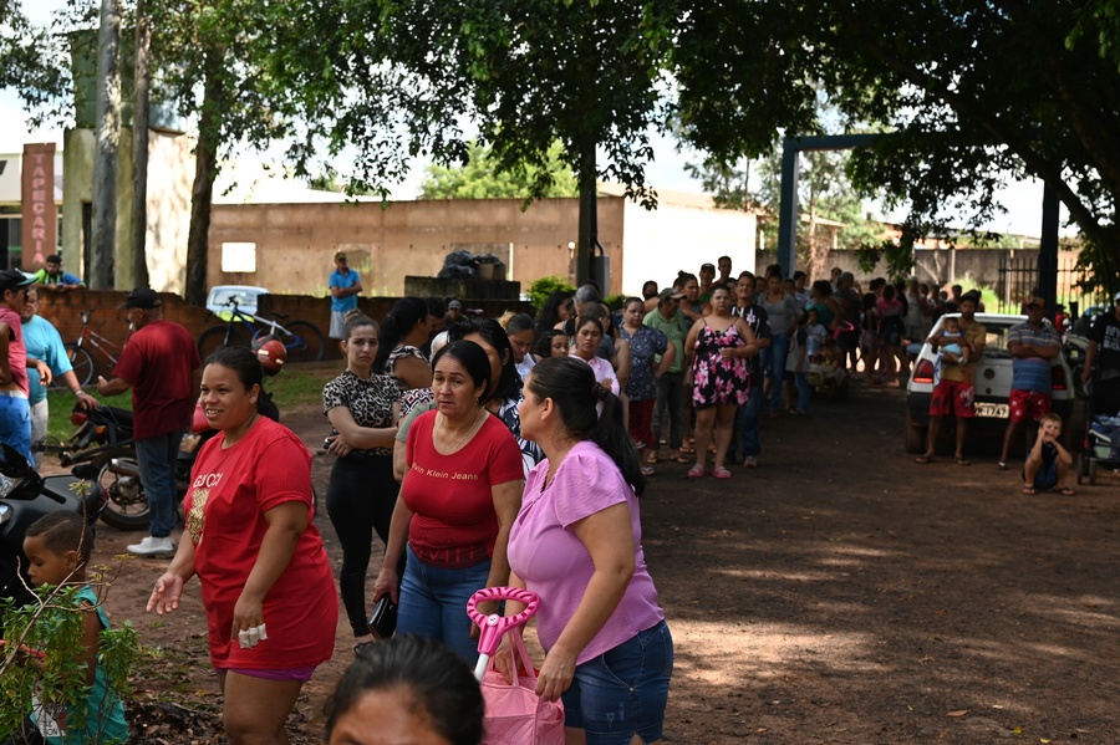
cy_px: 372
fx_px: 1617
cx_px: 560
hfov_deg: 38.2
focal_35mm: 52
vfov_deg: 26.0
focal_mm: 52
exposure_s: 1/160
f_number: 6.3
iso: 100
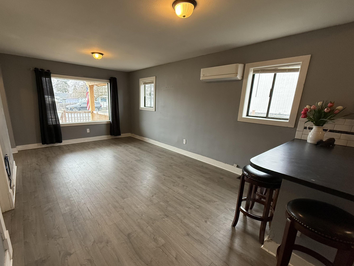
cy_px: 141
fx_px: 164
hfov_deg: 94.2
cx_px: 158
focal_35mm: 16
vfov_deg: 78.0
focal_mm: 2.22
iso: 320
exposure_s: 1/120
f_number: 2.2
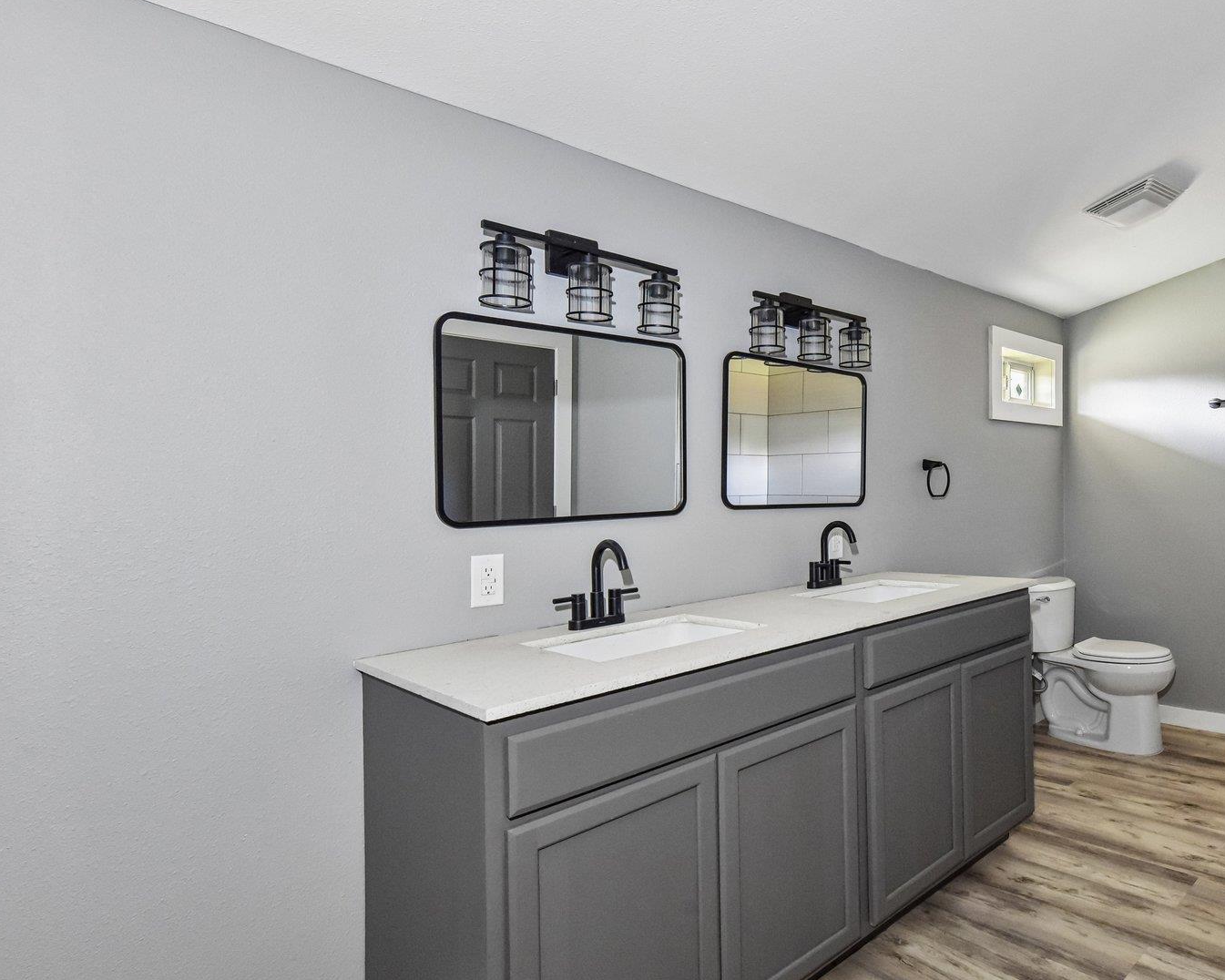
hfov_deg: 78.3
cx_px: 793
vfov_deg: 68.0
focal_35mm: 20
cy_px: 524
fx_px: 725
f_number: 8
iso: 1800
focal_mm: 14
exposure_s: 1/15
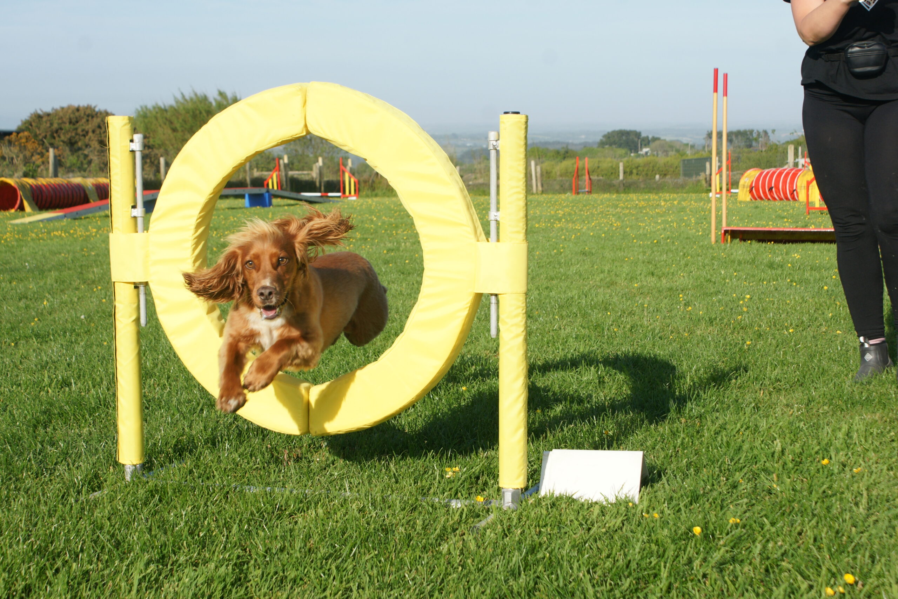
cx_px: 449
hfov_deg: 29.9
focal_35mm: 68
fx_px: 1684
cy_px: 300
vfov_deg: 20.2
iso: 200
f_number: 9
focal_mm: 45
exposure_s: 1/400
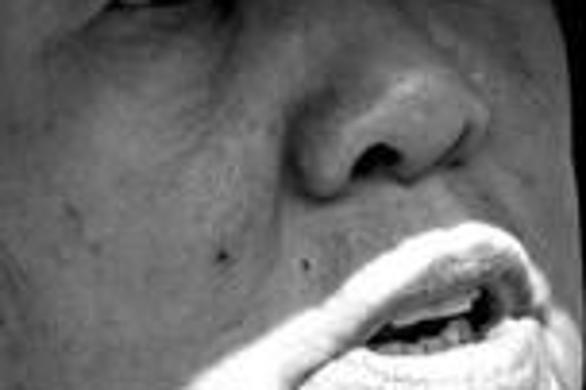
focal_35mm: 2351
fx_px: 38227
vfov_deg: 0.6
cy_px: 969
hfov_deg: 0.9
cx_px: 813
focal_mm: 300
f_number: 6.3
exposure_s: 1/500
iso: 200
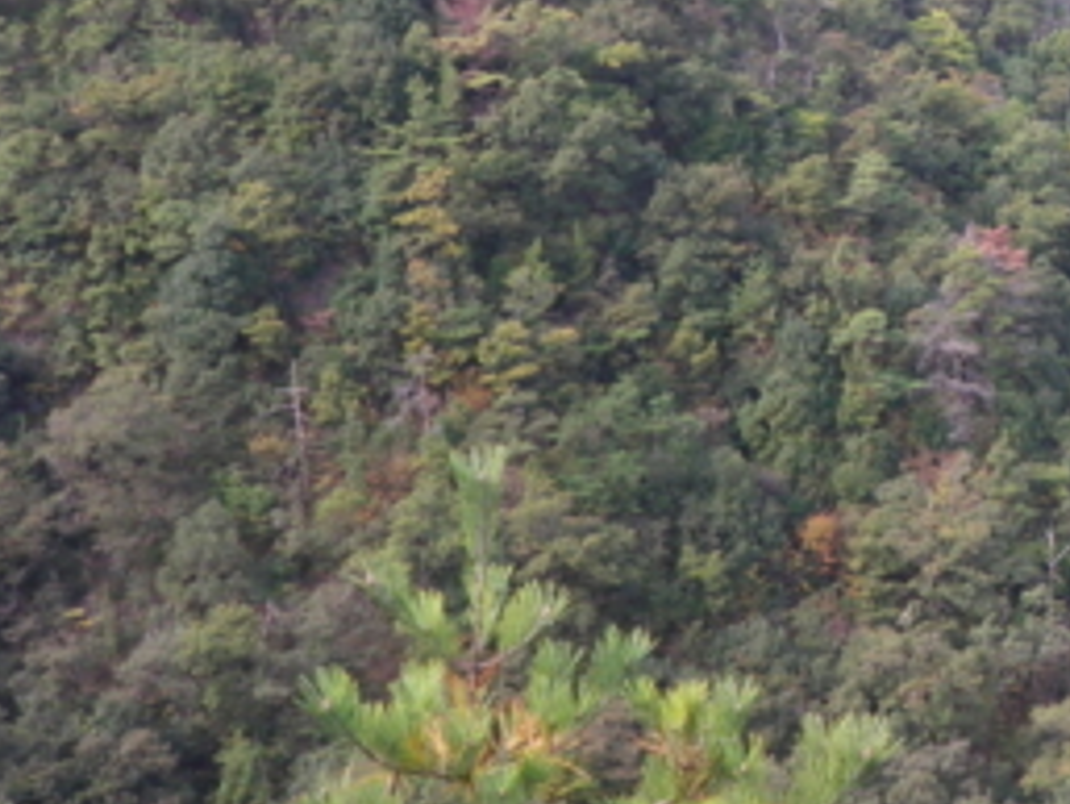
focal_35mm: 109
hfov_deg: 17.7
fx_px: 3371
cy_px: 171
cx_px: 1041
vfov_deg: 13.5
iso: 64
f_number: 3.8
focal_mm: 6.2
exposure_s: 1/160
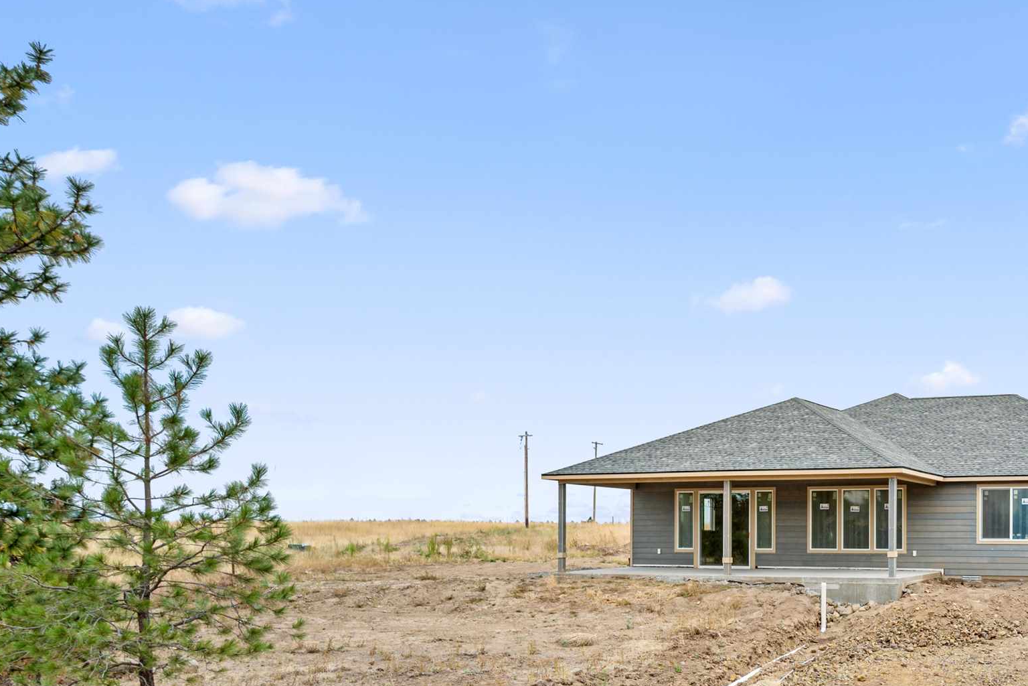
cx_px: 902
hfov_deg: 49.3
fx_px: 999
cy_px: 533
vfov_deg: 36.8
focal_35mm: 35
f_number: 8
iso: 100
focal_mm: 17.5
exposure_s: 1/20
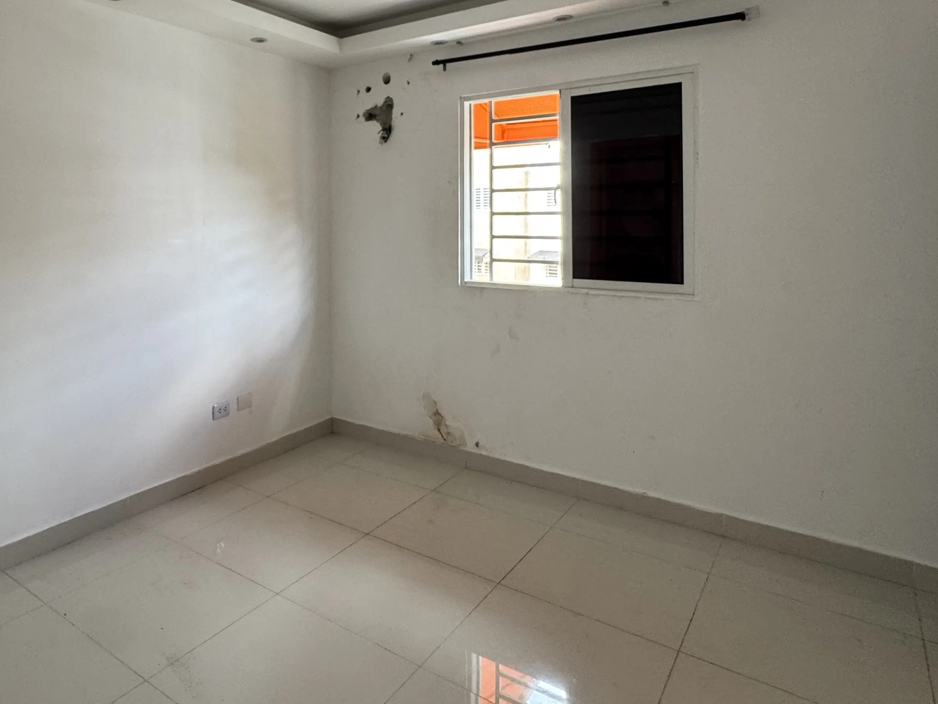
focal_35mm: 24
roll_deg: -0.1
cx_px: 284
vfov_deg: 55.2
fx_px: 650
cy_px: 217
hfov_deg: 68.8
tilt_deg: +0.2
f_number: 2.2
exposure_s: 1/99
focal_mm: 2.22
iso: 160
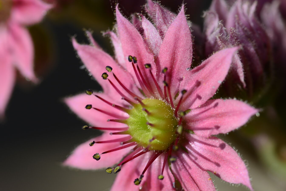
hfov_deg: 11.0
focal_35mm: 187
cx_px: 153
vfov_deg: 7.3
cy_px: 126
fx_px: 1486
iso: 100
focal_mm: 105
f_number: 11
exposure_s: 1/160
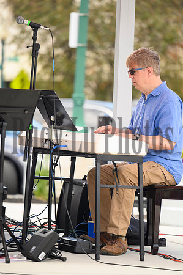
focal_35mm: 190
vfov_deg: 10.8
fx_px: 1452
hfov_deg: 7.2
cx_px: 92
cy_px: 138
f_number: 2.8
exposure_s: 1/2000
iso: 800
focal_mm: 190
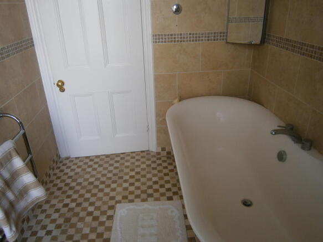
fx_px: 243
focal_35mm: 26
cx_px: 162
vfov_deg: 53.0
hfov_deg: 67.3
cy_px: 121
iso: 100
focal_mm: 4.7
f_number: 2.8
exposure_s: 1/30
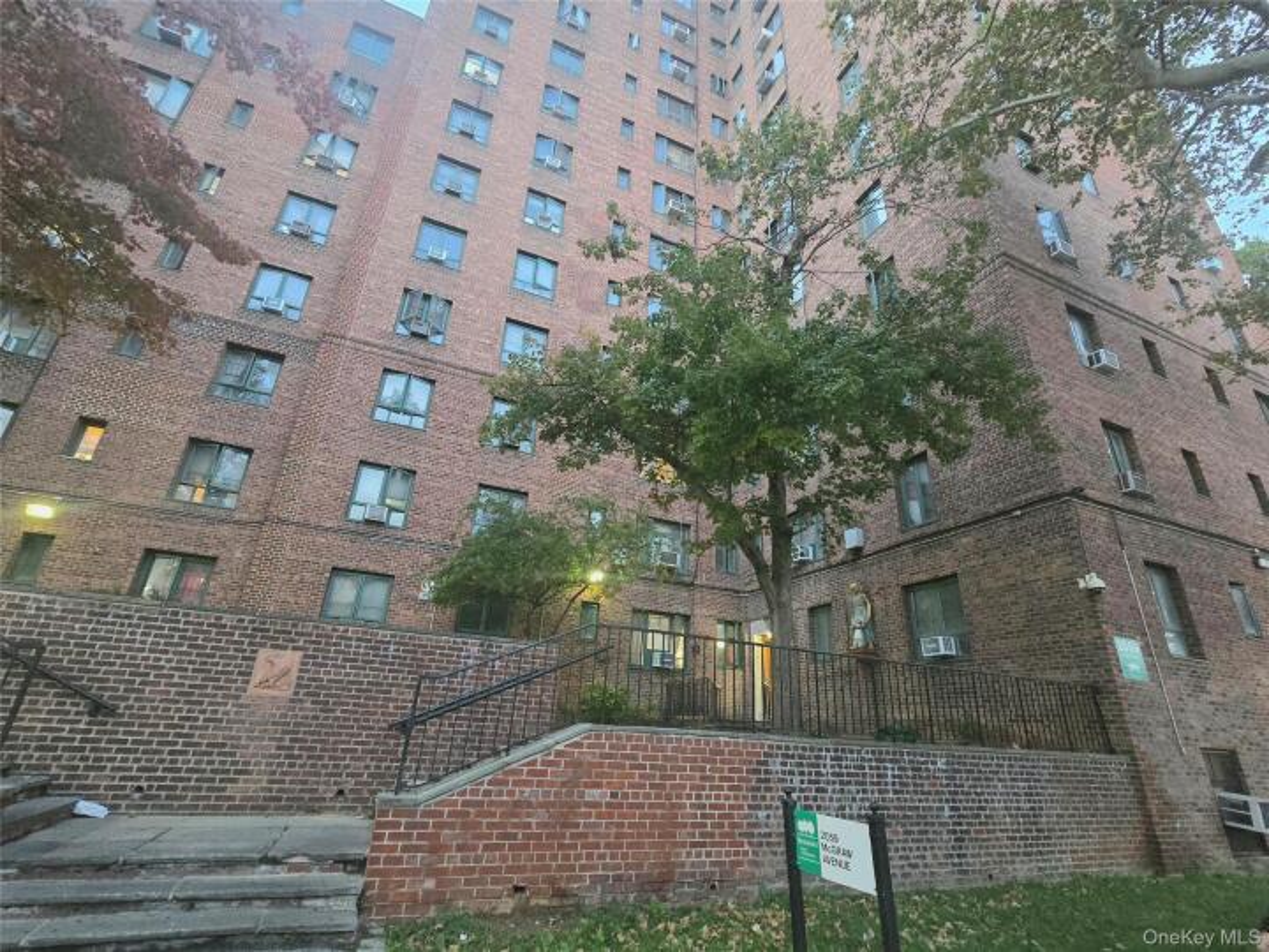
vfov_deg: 89.9
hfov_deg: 106.2
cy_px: 476
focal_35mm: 13
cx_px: 634
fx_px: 477
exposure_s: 1/40
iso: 1250
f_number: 2.2
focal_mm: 2.2
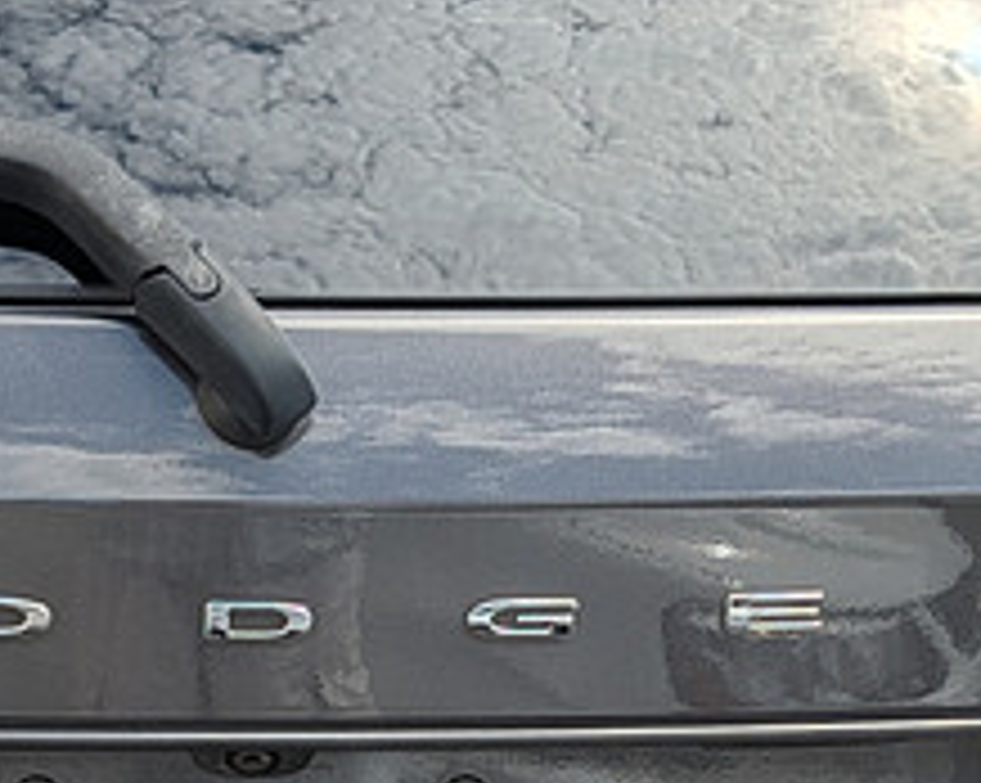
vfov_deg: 13.6
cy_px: 922
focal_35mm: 110
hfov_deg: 17.5
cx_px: 364
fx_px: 3191
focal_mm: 6.9
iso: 22
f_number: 1.68
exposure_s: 1/7874
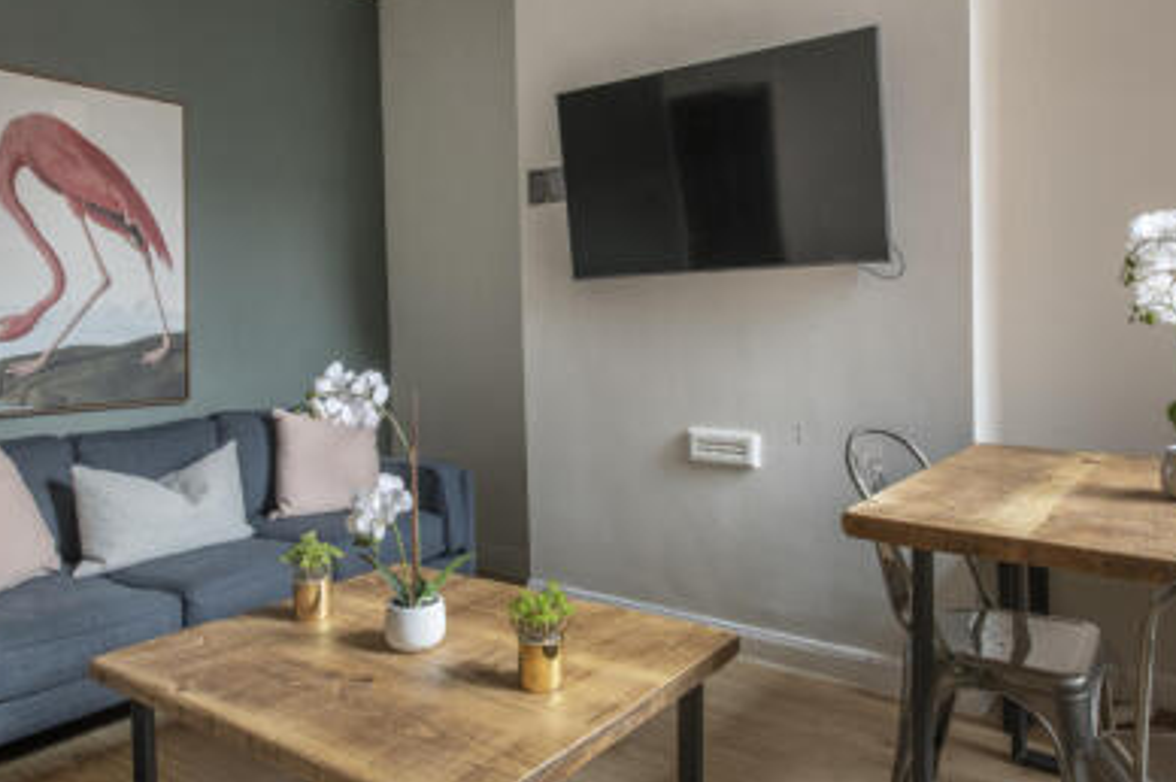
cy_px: 344
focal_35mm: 27
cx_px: 609
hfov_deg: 67.4
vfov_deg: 47.8
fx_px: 881
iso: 200
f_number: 11
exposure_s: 2
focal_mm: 22
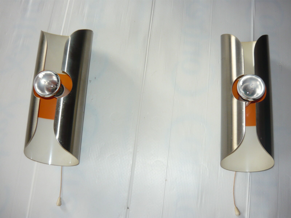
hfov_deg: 55.4
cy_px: 109
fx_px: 277
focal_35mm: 33
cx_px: 146
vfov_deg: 42.9
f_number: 2.8
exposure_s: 1/30
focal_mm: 5.5
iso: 100
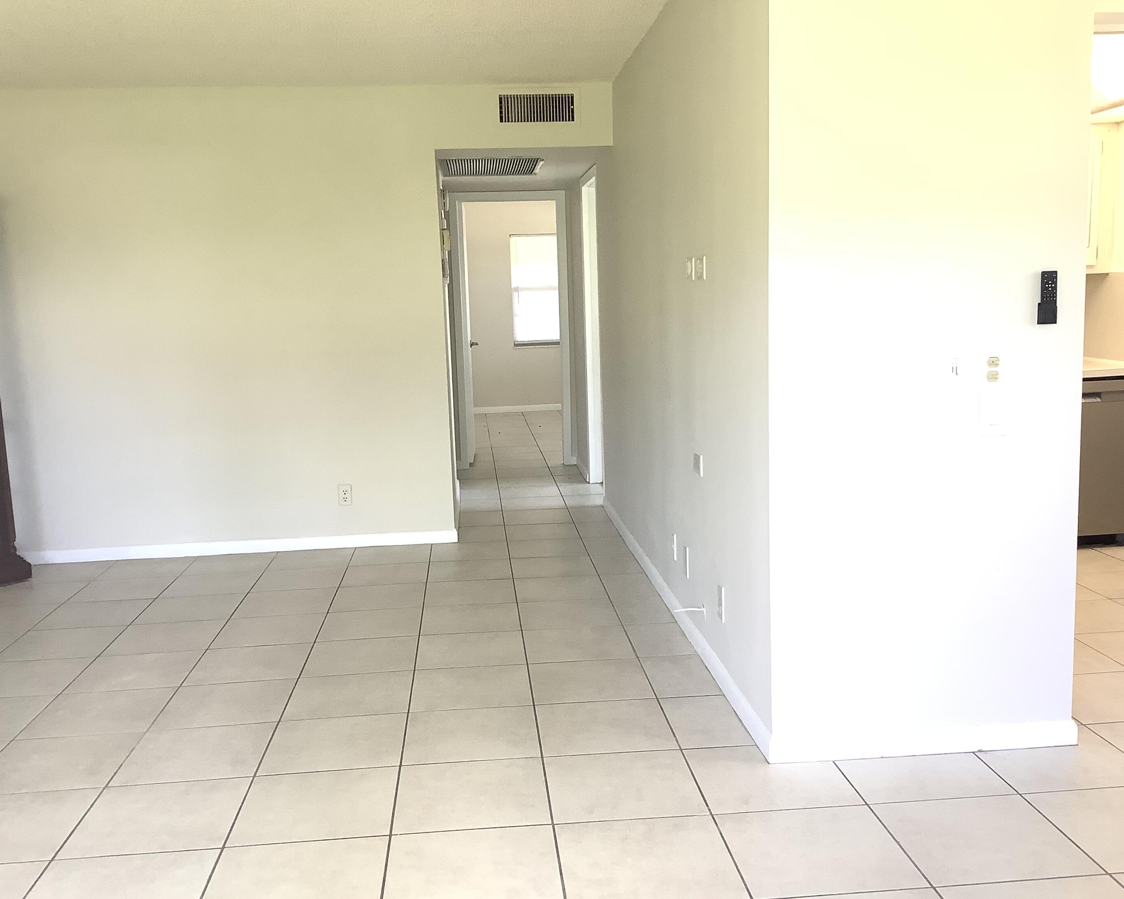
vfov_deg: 44.5
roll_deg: +1.0
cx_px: 559
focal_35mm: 33
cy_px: 455
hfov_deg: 54.2
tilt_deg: -8.4
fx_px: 1098
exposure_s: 1/60
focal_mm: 3.3
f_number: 2.4
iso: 80
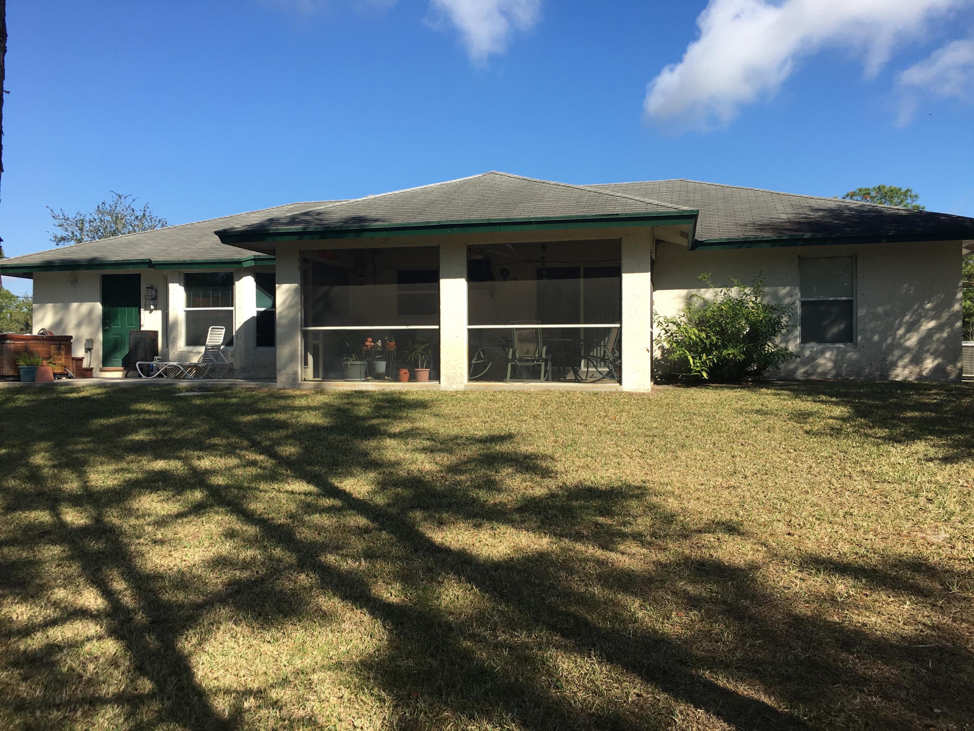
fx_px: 816
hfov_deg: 61.7
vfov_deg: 48.2
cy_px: 366
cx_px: 487
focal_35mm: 29
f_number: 2.2
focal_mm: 4.15
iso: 25
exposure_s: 1/1131
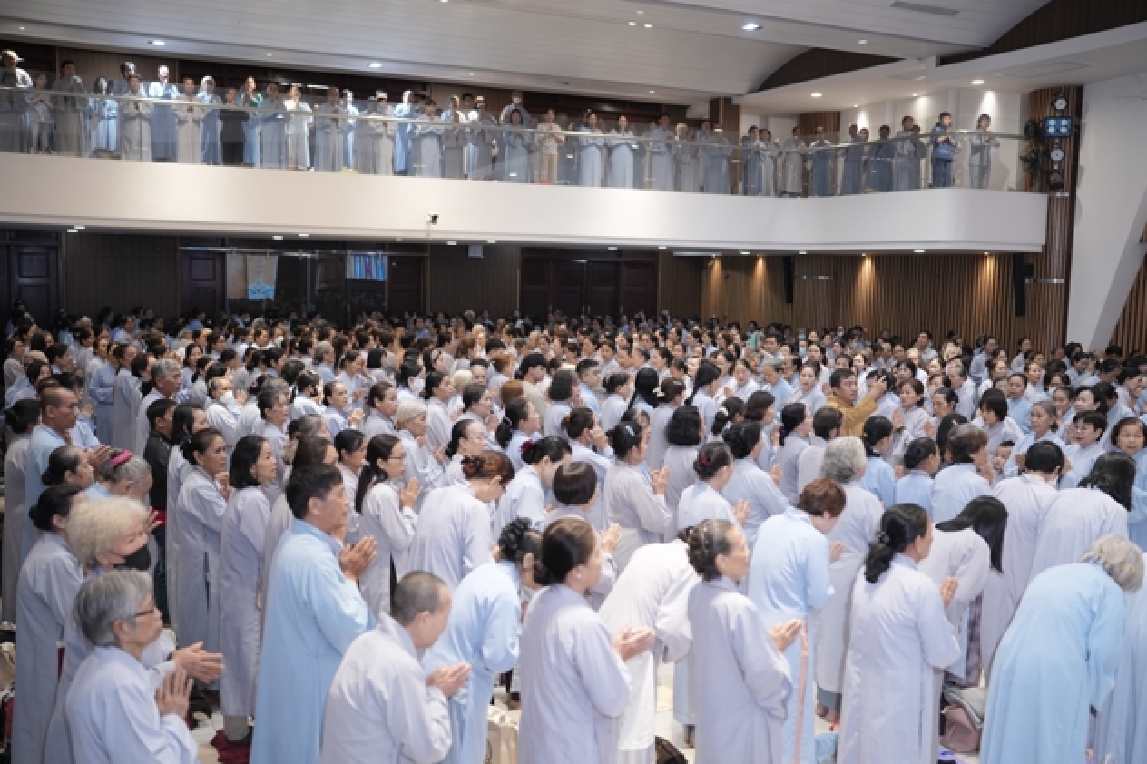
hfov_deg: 53.1
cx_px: 564
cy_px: 389
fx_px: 1147
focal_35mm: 36
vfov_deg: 36.9
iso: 1000
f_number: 2
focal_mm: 35
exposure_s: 1/160
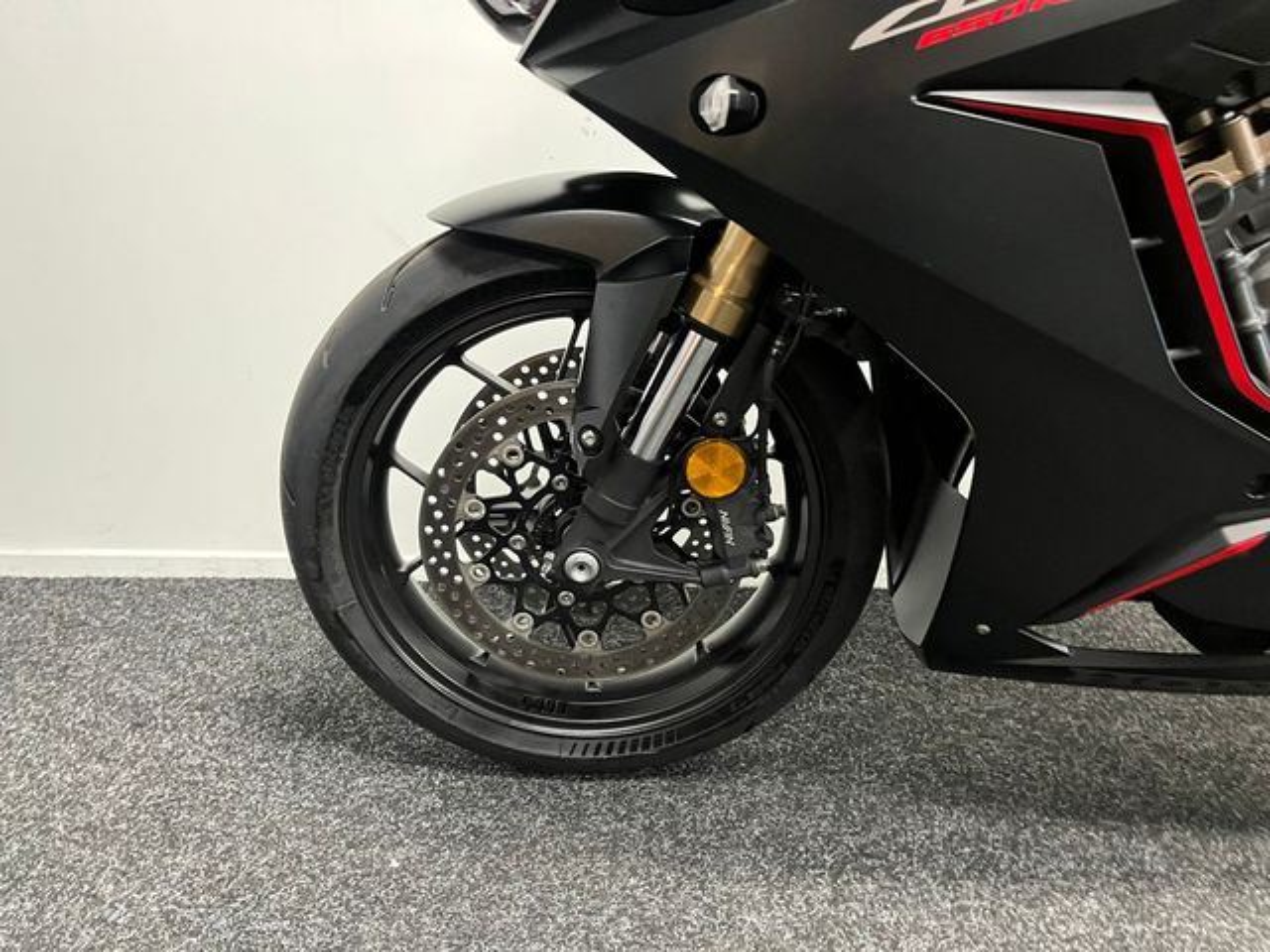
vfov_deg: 53.1
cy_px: 476
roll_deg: -1.7
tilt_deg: -15.4
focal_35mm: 26
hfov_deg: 67.3
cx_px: 635
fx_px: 954
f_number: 1.6
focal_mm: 5.1
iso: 400
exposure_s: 1/33
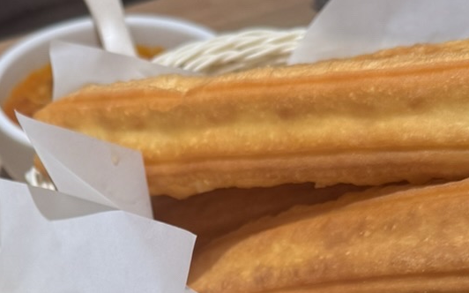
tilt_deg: -46.5
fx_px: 1252
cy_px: 507
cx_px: 55
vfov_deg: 12.3
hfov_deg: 20.8
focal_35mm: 98
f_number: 1.78
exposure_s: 1/207
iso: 64
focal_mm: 6.76
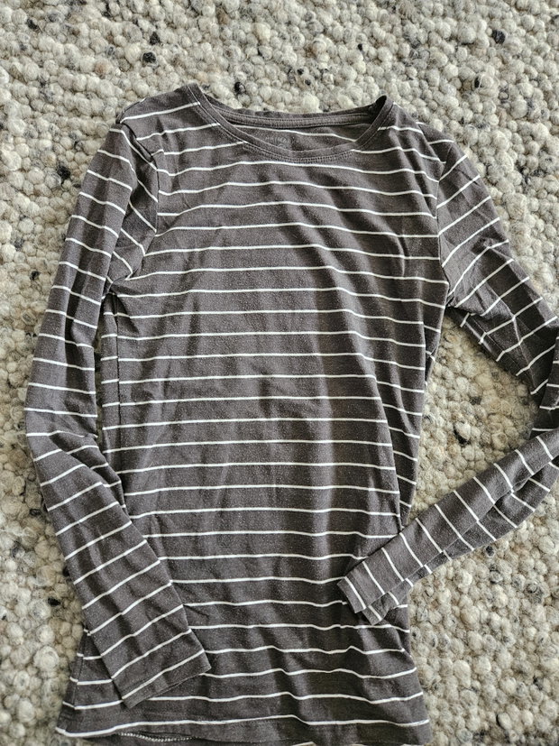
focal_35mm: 23
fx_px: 495
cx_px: 280
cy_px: 373
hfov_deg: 58.9
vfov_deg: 73.9
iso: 800
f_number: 1.8
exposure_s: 1/100
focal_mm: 5.4
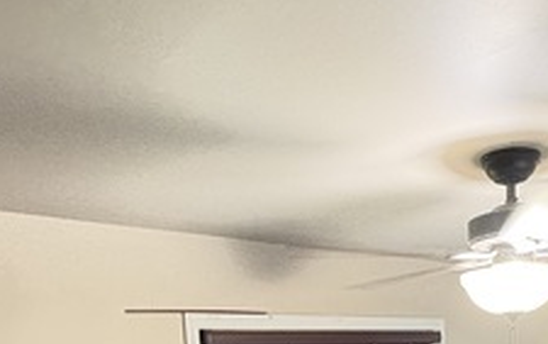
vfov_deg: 24.7
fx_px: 658
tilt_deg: -8.3
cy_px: 471
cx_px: 371
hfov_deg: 44.5
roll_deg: +2.7
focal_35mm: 44
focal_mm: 2.22
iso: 800
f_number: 2.2
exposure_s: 1/40
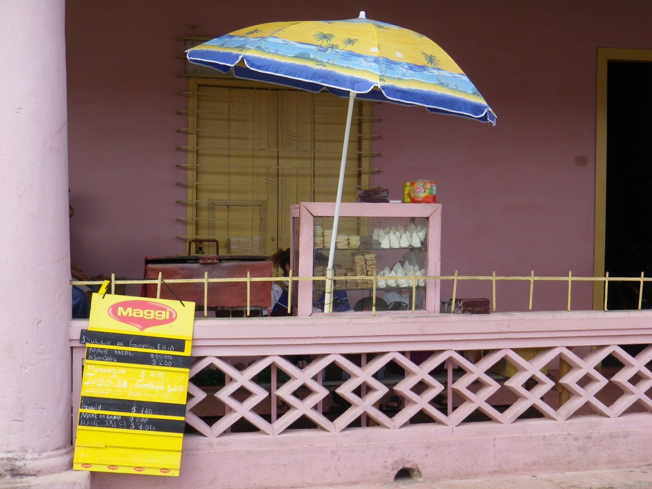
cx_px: 326
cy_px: 244
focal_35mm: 49
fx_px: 923
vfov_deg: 29.7
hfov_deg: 38.9
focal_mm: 8.7
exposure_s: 1/60
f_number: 4.2
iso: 80
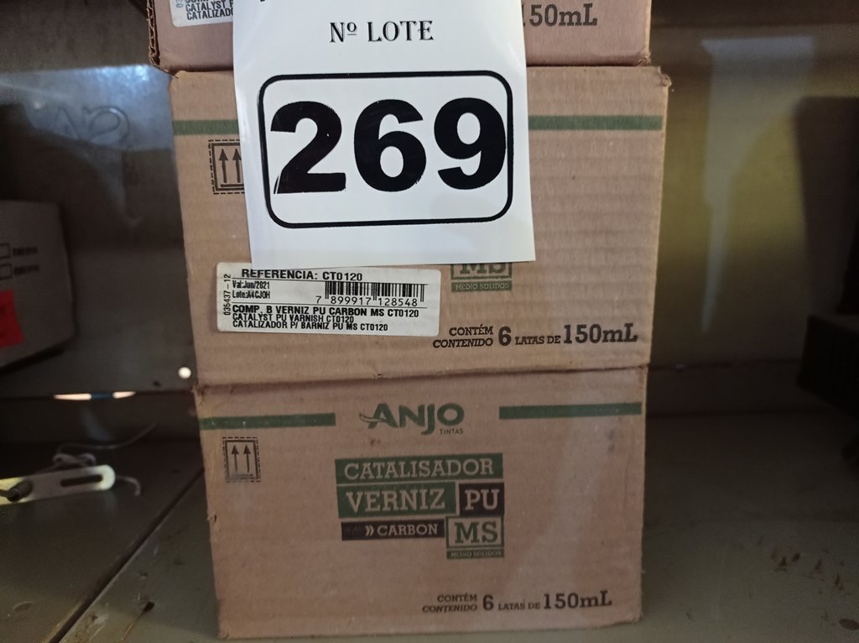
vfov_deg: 49.7
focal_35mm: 28
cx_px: 430
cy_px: 322
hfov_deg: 63.5
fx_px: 694
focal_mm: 4.7
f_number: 1.79
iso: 606
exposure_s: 1/24
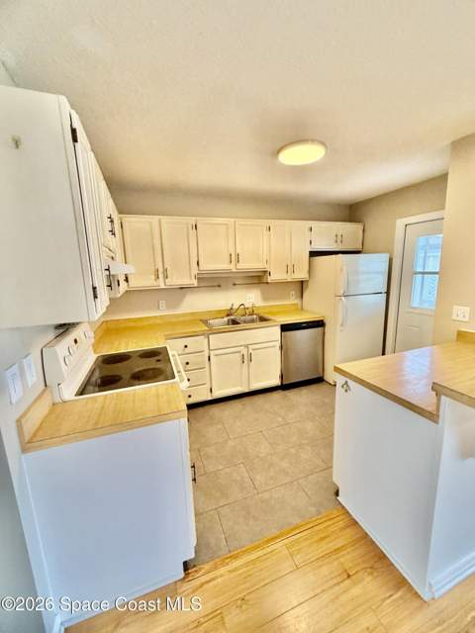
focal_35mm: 14
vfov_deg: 102.1
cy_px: 316
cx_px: 238
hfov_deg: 85.7
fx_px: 256
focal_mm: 2.22
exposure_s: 1/91
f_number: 2.2
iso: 320
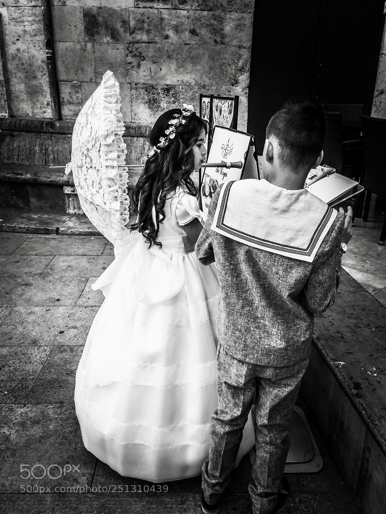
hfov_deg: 48.2
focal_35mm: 29
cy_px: 257
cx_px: 193
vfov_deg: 61.7
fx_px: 431
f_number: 2.2
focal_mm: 4.15
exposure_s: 1/989
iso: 32
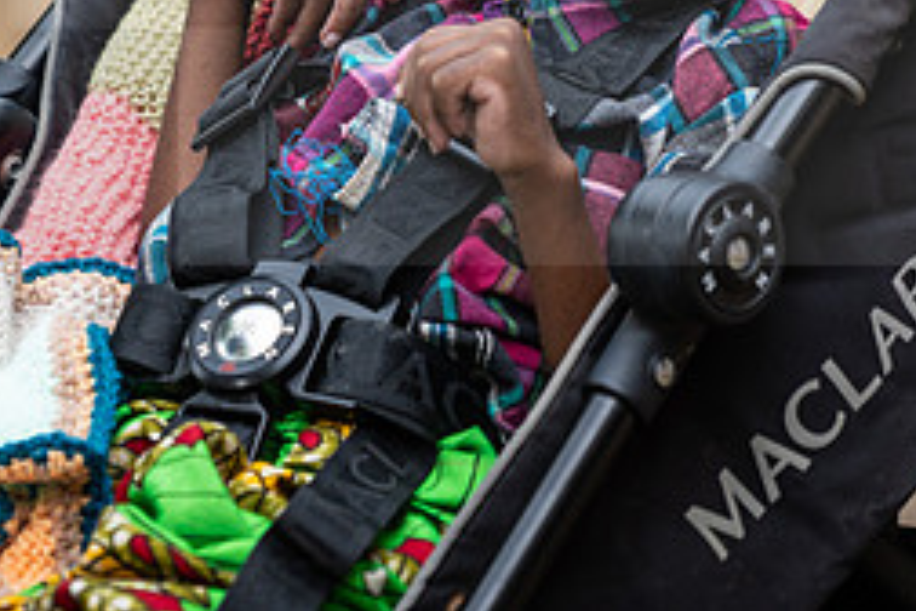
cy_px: -89
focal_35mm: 461
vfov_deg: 3.0
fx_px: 11729
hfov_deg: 4.5
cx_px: 182
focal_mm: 200
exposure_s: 1/200
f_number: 4
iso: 320
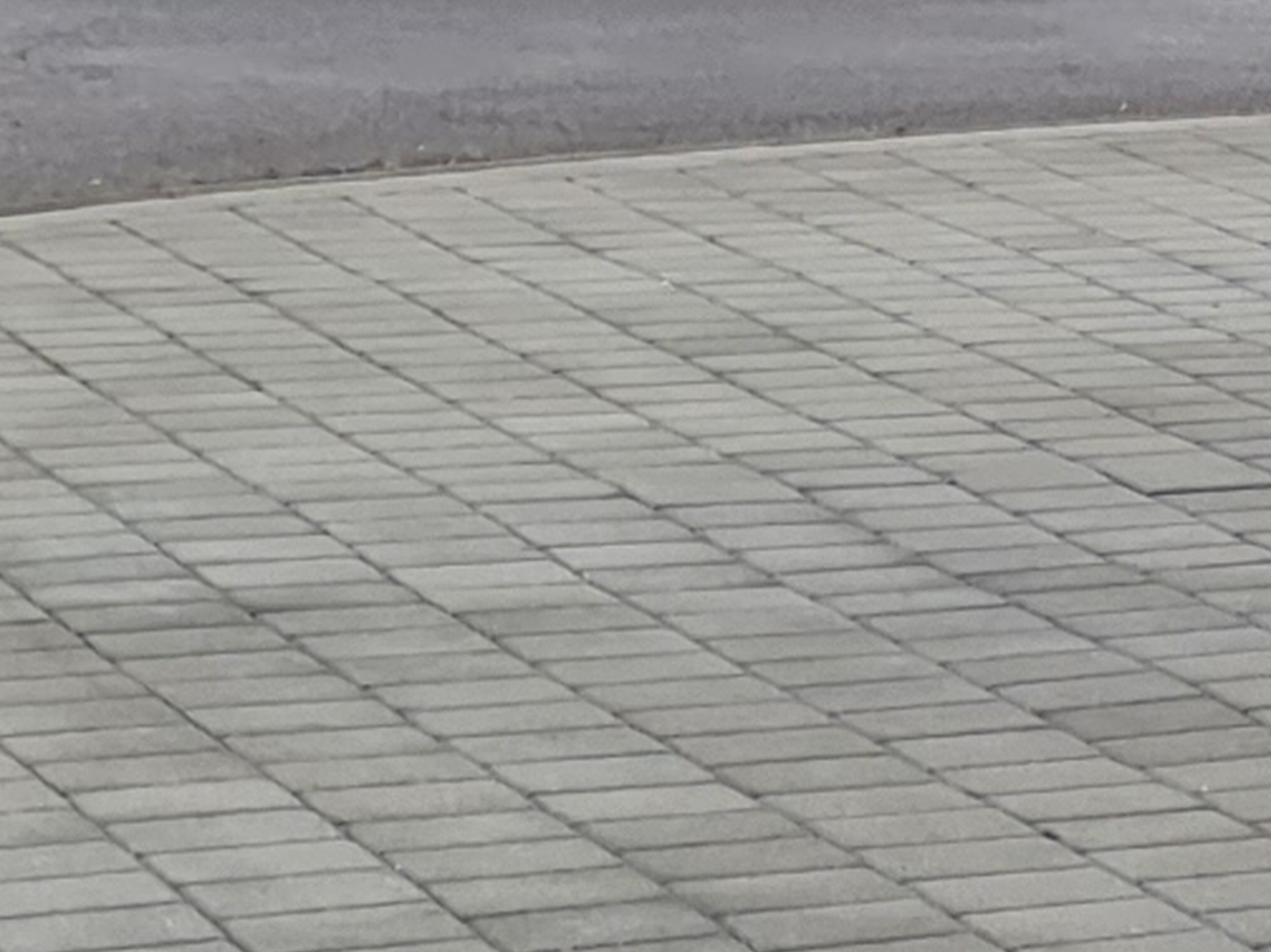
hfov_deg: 8.2
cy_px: 1985
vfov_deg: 7.2
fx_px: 7305
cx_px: 4038
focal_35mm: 199
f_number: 1.8
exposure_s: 1/432
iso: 50
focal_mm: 7
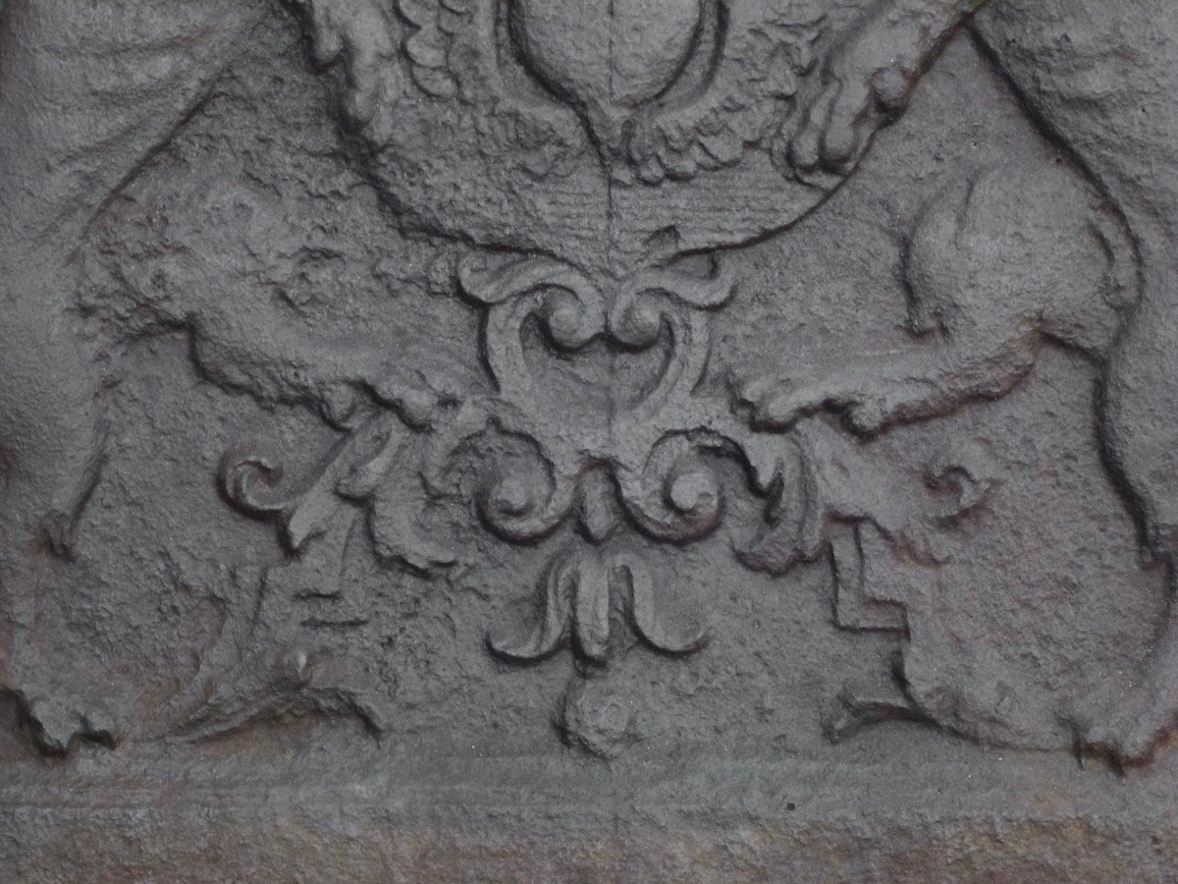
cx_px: 589
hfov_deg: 12.7
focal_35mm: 155
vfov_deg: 9.6
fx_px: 5275
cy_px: 442
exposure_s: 1/40
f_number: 5.3
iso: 400
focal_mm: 27.7
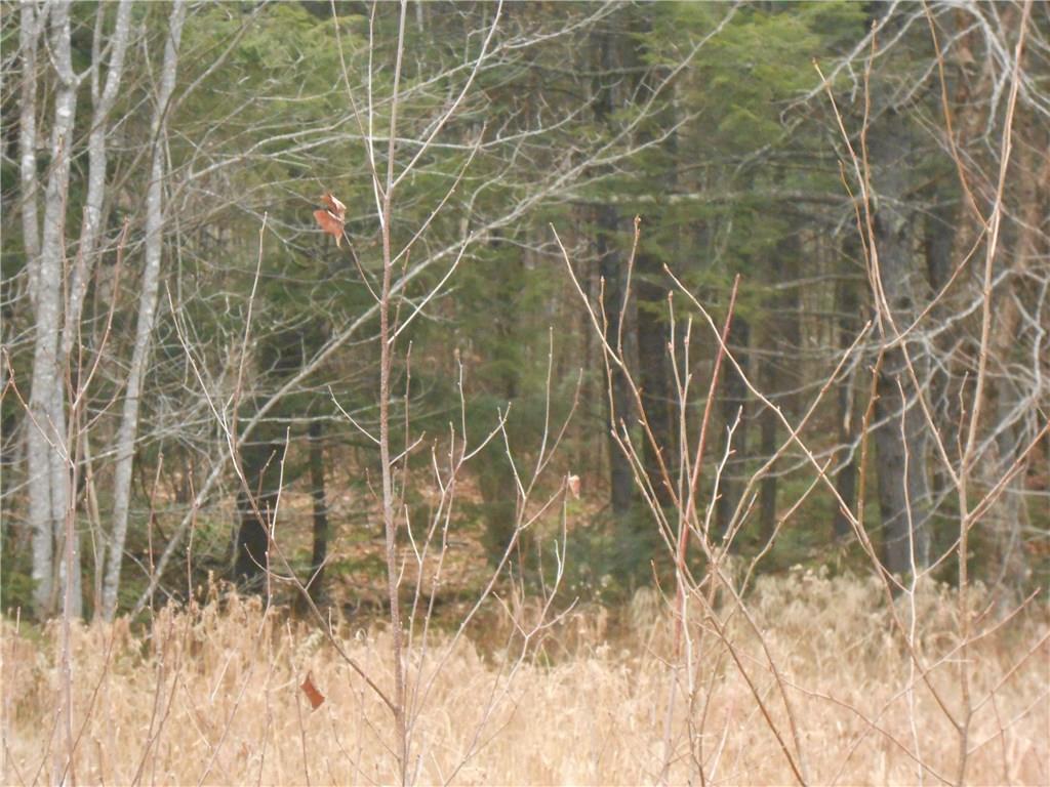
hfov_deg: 12.7
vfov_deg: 9.5
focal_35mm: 156
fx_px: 4732
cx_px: 525
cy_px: 394
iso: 1250
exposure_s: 1/60
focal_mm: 27.6
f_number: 6.5
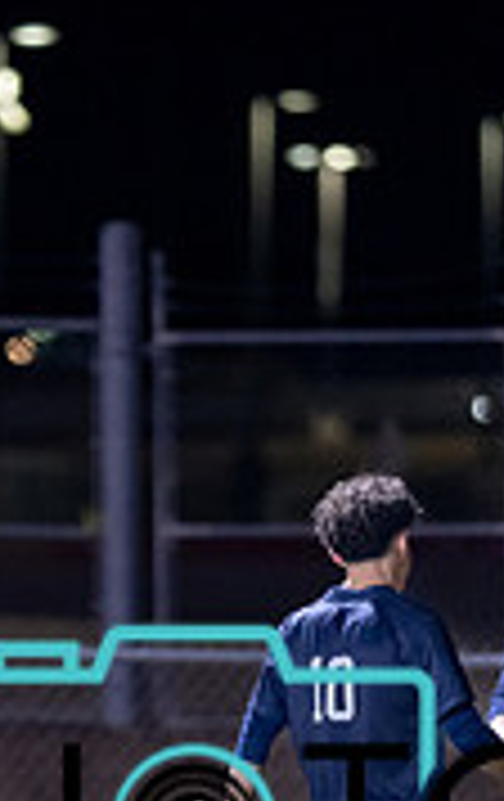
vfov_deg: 3.7
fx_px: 12401
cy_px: 918
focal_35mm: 567
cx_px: 46
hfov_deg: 2.3
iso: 2500
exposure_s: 1/400
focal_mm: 135
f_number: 1.8
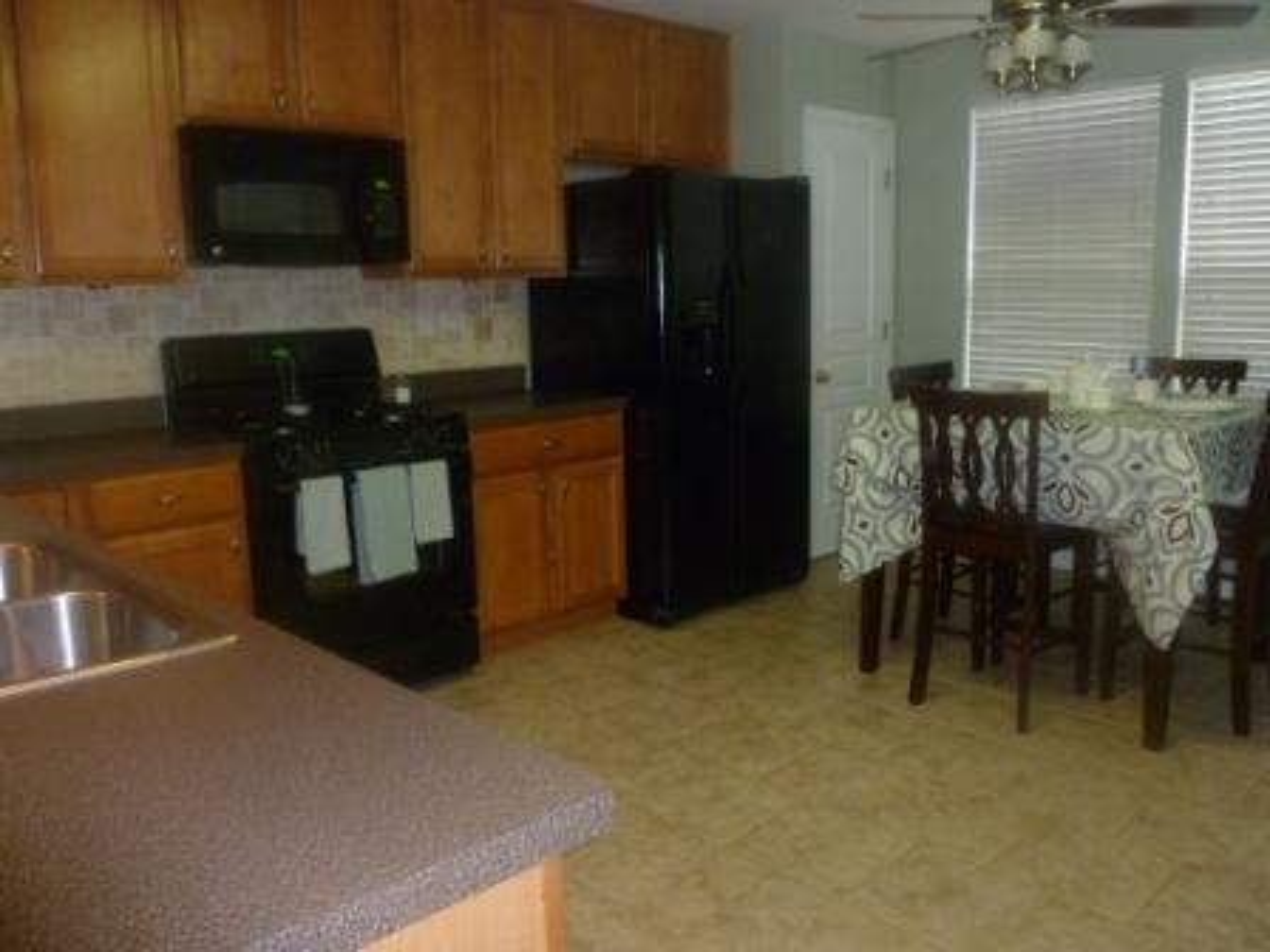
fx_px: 1027
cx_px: 635
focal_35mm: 28
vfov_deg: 49.7
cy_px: 476
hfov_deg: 63.4
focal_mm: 5
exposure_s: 1/30
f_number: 3.3
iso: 400
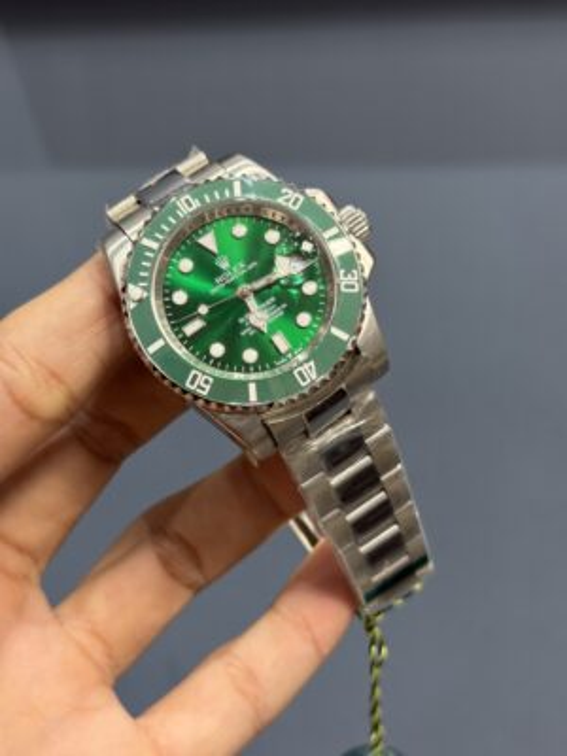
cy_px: 378
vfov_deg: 39.7
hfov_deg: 30.3
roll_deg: +2.3
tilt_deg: -19.7
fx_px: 1048
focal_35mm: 48
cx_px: 284
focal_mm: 6.76
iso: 125
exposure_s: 1/73
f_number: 1.78
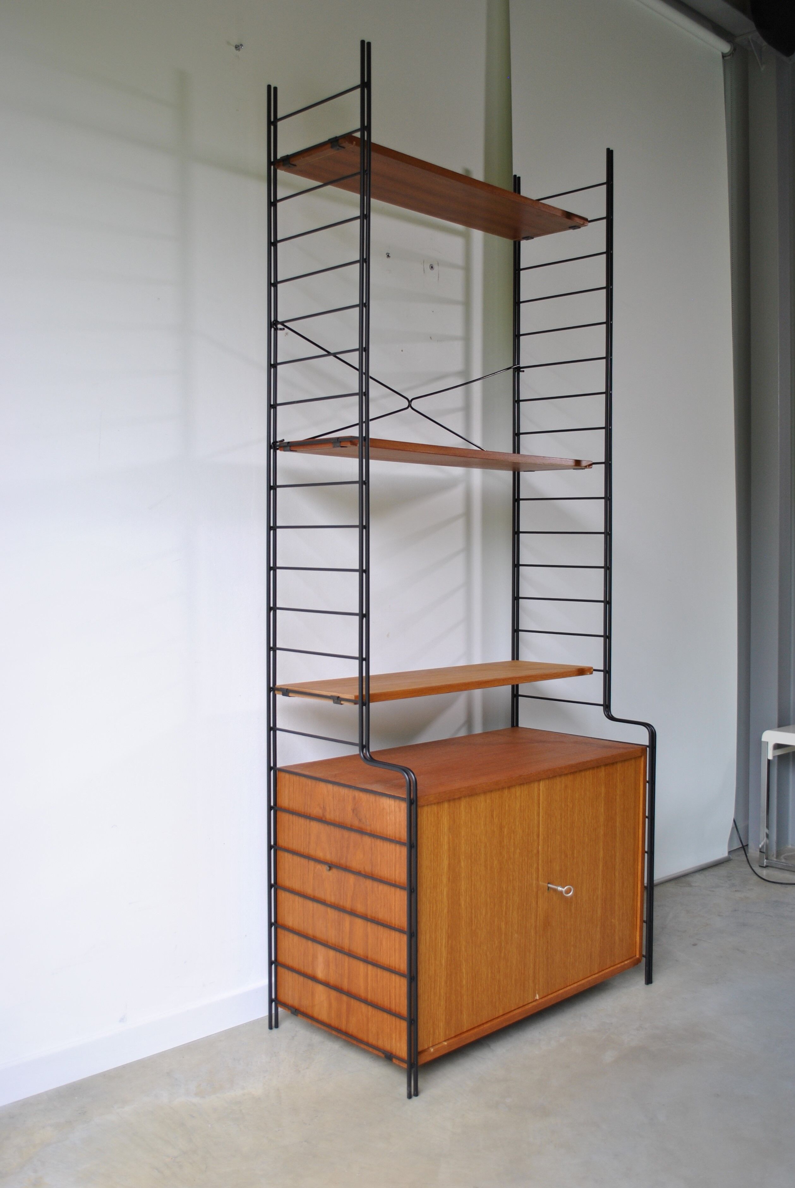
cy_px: 594
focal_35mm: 33
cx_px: 398
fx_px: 1090
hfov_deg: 40.1
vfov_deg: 57.2
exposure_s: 1/100
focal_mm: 22
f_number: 3.8
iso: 200
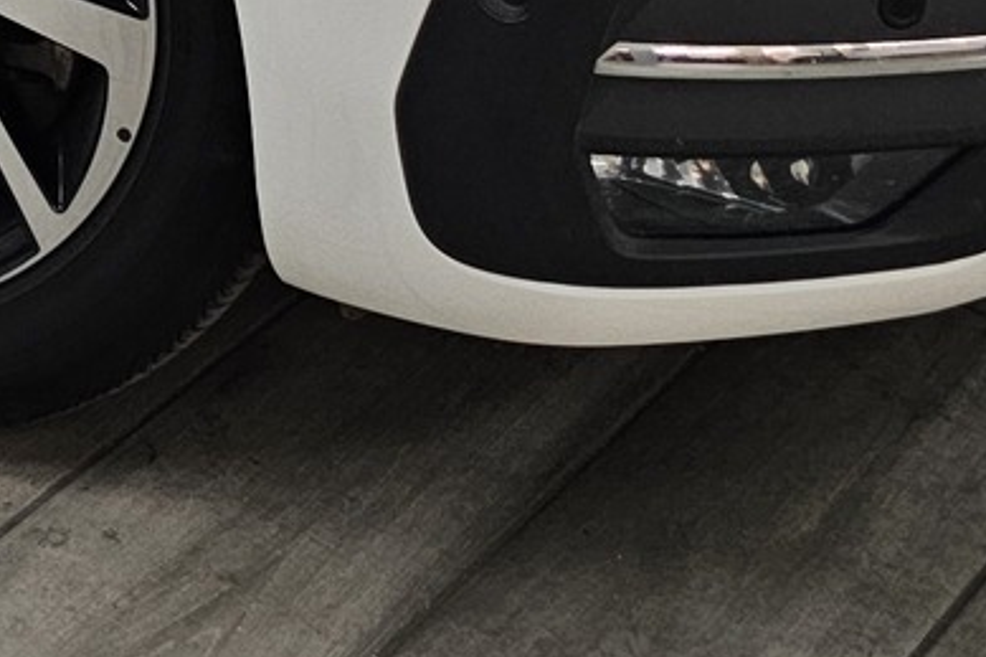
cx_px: -388
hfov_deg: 15.6
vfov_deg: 9.6
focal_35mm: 123
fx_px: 3367
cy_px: -1040
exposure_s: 1/100
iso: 250
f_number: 1.7
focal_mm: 6.3
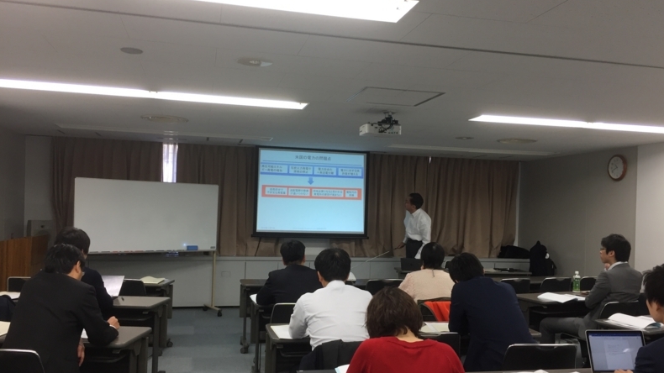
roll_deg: -2.0
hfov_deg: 61.0
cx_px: 335
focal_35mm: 32
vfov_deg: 36.6
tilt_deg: -0.8
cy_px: 209
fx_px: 563
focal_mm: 4.15
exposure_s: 1/40
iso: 32
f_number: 2.2
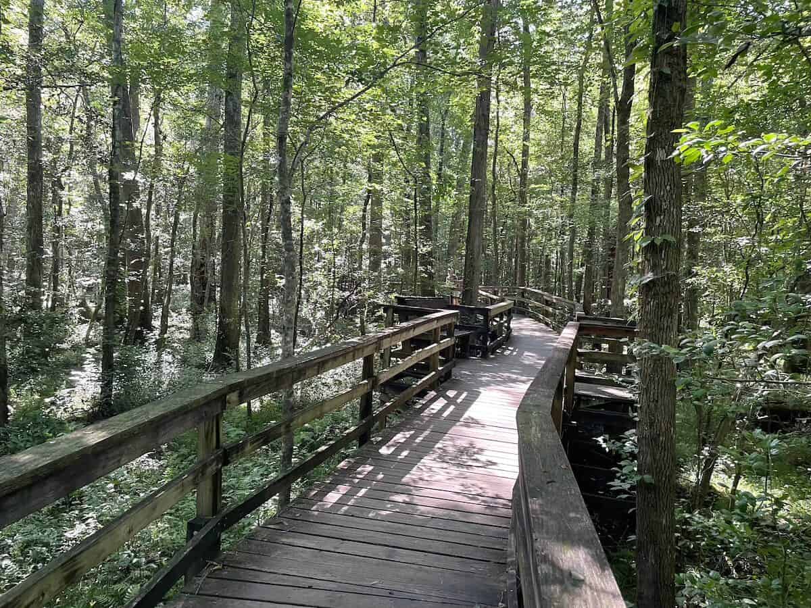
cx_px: 406
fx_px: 609
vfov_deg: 53.1
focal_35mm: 26
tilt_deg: -3.5
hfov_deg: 67.3
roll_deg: -1.1
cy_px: 304
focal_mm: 4.2
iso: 125
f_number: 1.6
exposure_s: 1/100
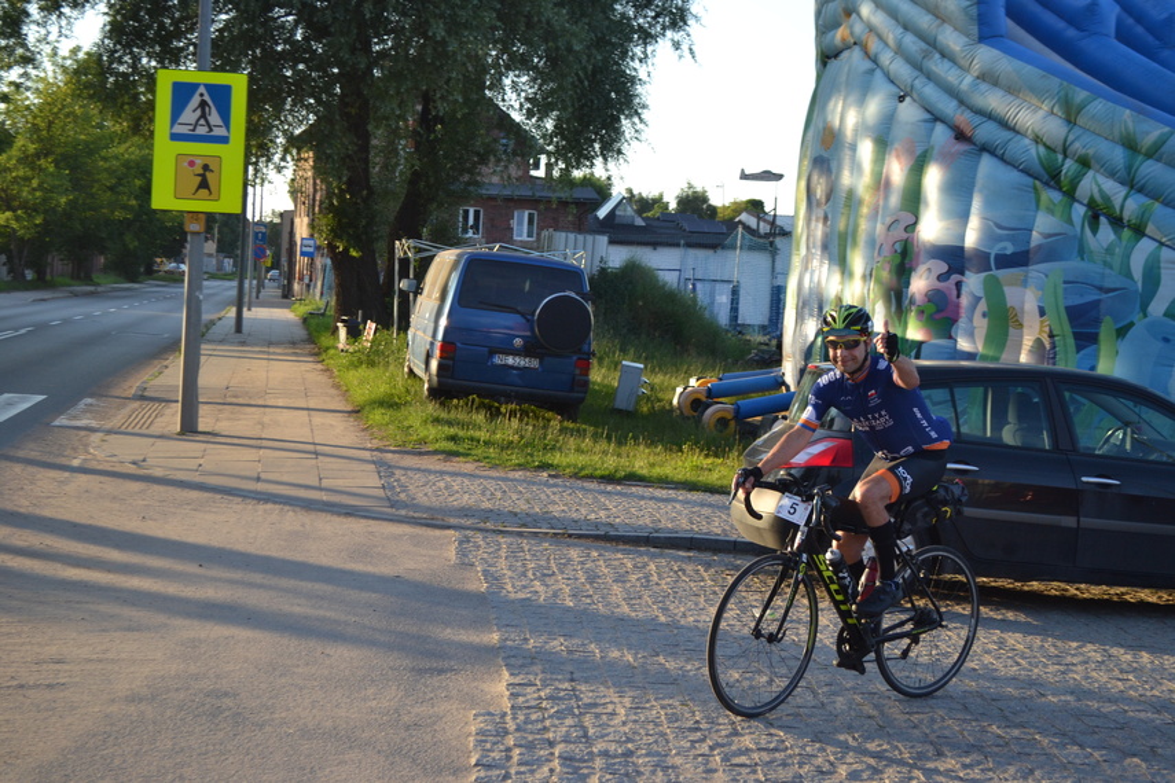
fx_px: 1958
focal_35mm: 60
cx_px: 588
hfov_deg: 33.4
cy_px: 392
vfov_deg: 22.6
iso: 450
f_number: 5.3
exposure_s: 1/500
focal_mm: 40
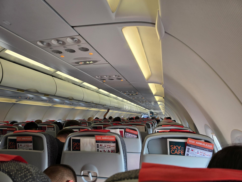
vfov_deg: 58.9
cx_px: 121
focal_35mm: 23
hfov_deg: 73.9
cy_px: 91
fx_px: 161
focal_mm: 6.3
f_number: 1.7
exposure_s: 1/50
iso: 25
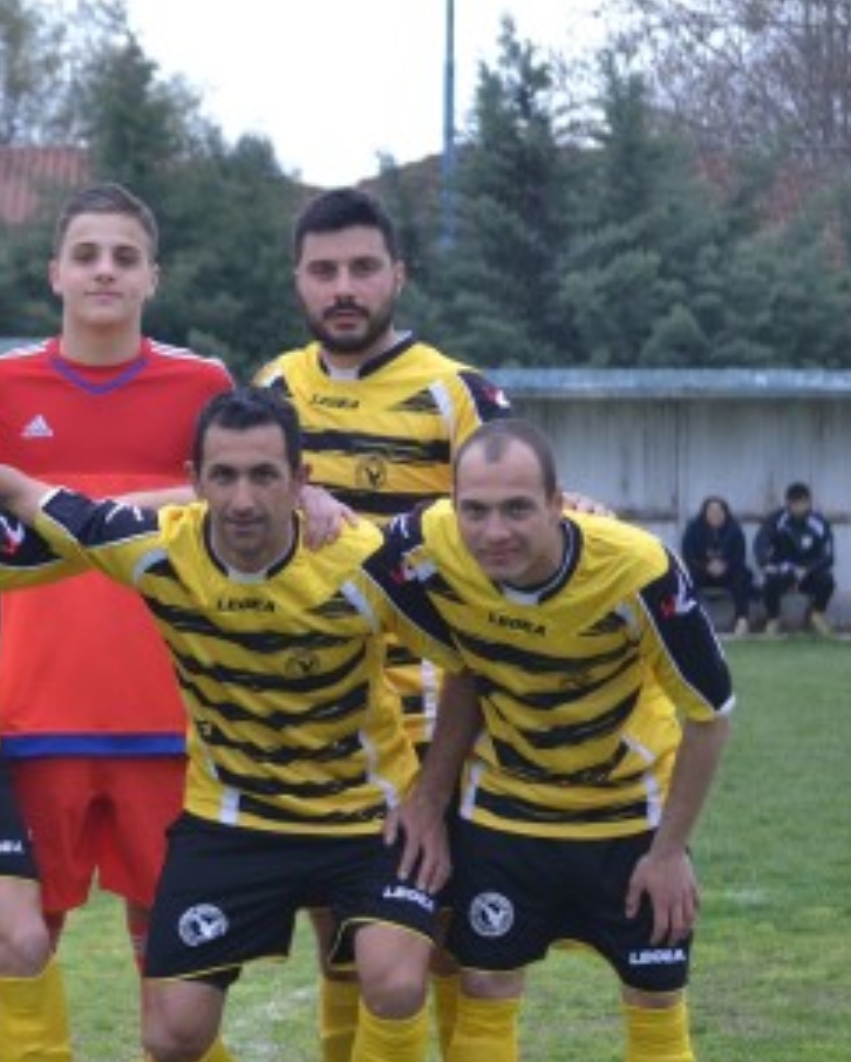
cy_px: 682
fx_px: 6385
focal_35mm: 203
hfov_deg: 7.6
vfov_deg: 9.5
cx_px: -190
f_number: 4.2
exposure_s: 1/500
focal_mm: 66
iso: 900
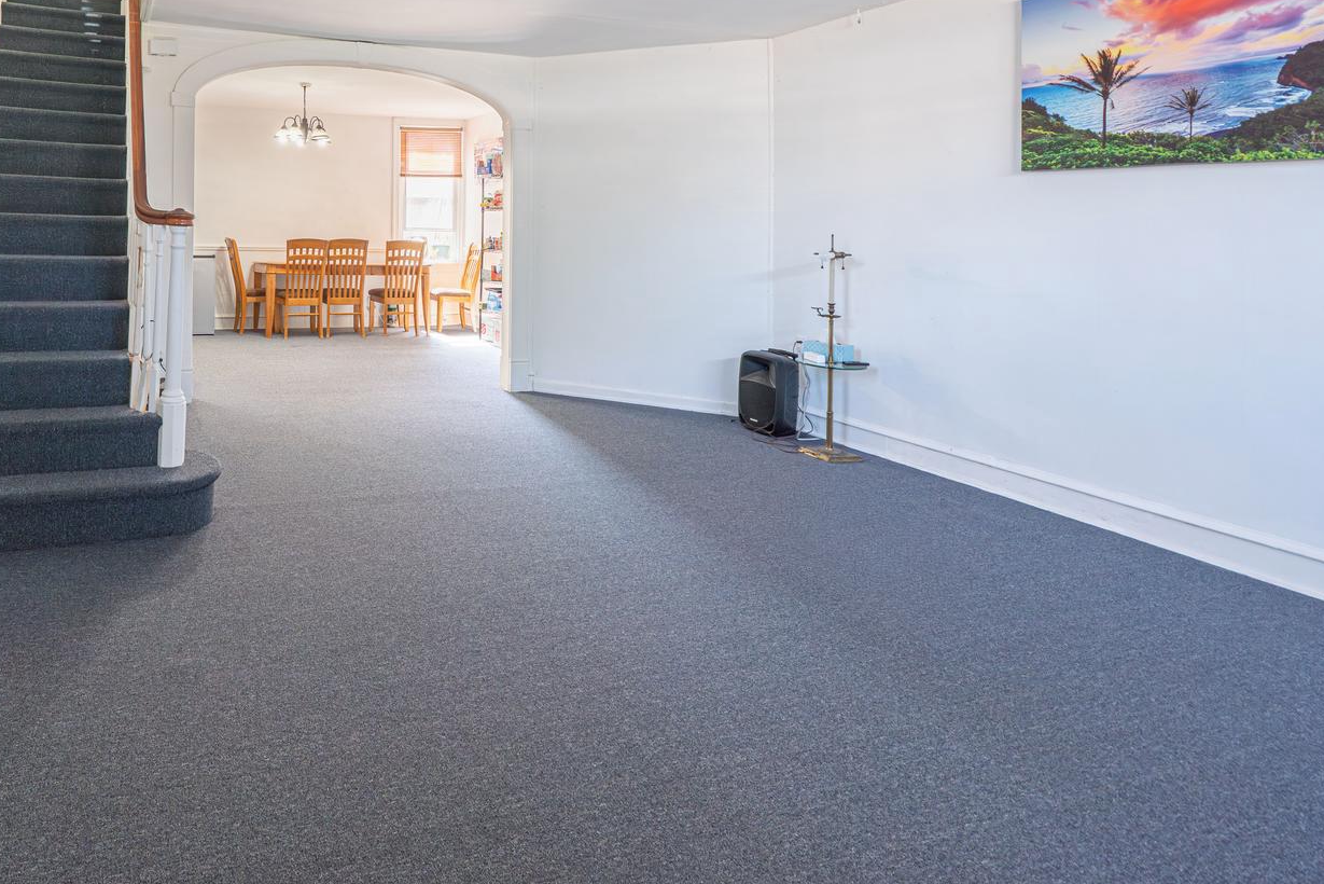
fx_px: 736
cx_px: 353
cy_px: 223
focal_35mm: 20
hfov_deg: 78.5
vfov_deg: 58.8
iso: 250
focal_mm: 12
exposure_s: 1/10
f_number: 7.1
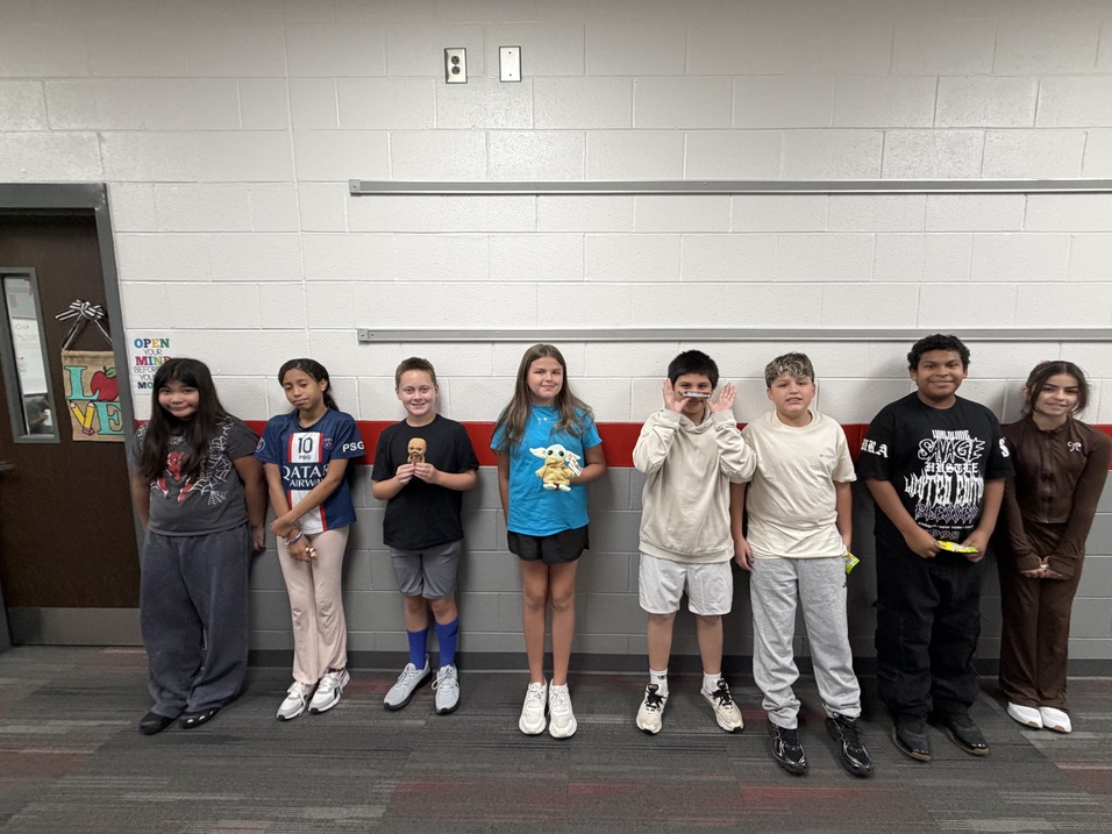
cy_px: 413
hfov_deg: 98.1
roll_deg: +0.3
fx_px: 482
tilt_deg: -5.6
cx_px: 590
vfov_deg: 81.7
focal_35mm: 15
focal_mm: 2.22
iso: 250
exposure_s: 1/60
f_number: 2.2
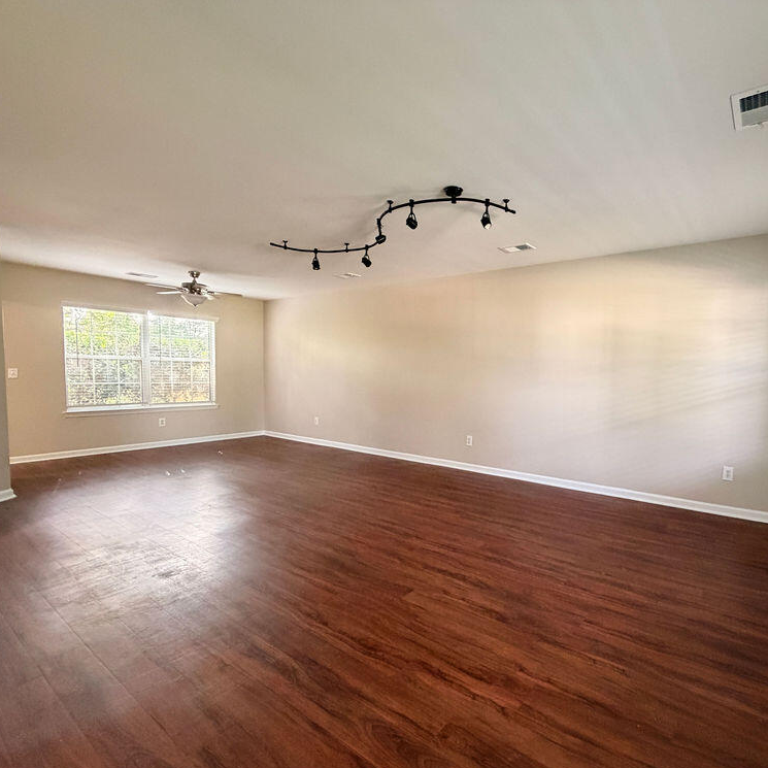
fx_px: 427
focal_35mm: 17
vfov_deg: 83.9
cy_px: 395
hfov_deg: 81.8
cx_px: 497
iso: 500
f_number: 2.2
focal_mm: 2.22
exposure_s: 1/60
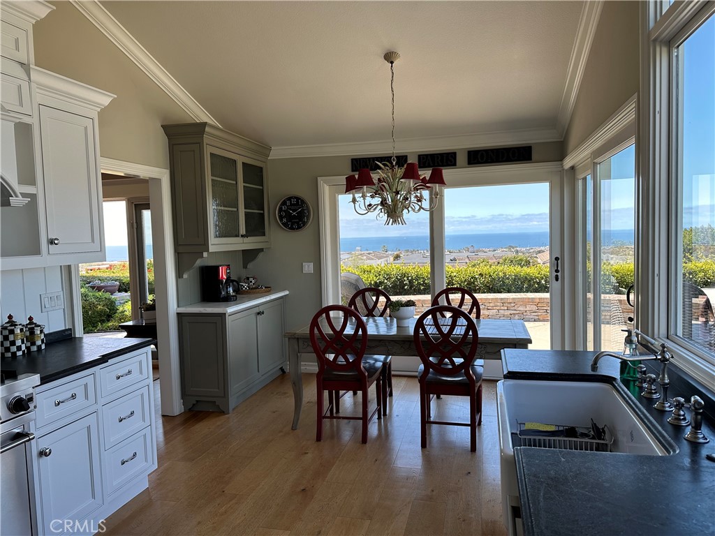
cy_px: 268
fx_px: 496
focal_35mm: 24
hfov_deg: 71.6
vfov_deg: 56.8
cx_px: 358
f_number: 1.78
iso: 80
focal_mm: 6.86
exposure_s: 1/469
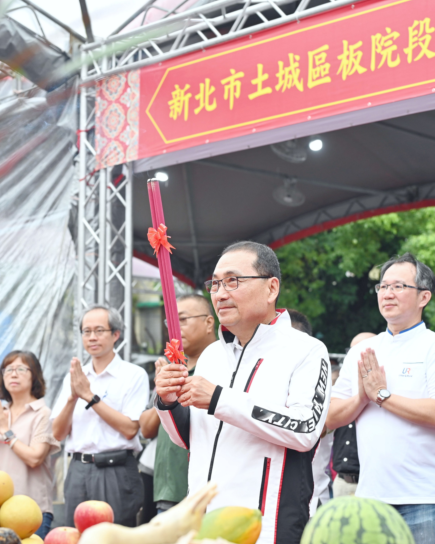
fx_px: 1207
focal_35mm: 75
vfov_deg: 25.4
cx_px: 225
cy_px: 273
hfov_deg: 20.4
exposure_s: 1/125
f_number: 4
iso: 160
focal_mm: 53
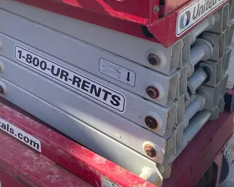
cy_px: 9
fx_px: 416
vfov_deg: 24.5
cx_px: 53
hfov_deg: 30.8
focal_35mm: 60
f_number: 1.6
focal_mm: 4.2
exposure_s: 1/716
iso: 32
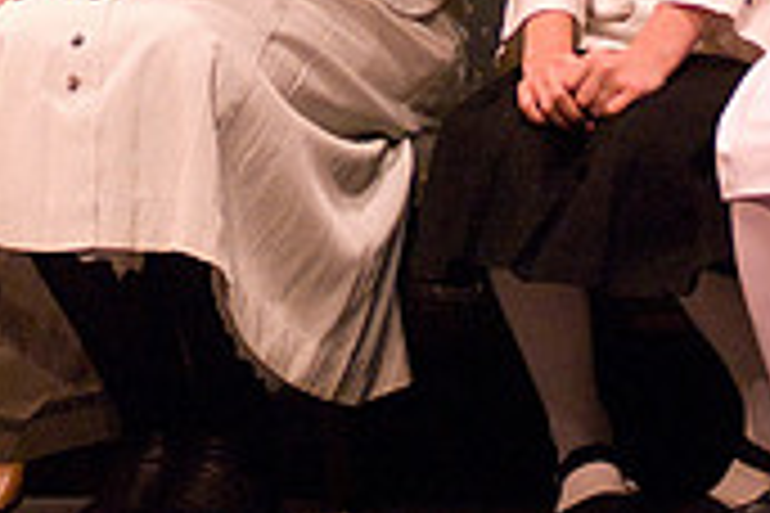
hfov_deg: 5.1
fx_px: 8726
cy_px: -346
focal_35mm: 408
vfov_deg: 3.4
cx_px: 257
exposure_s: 1/250
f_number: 2.8
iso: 1600
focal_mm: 80
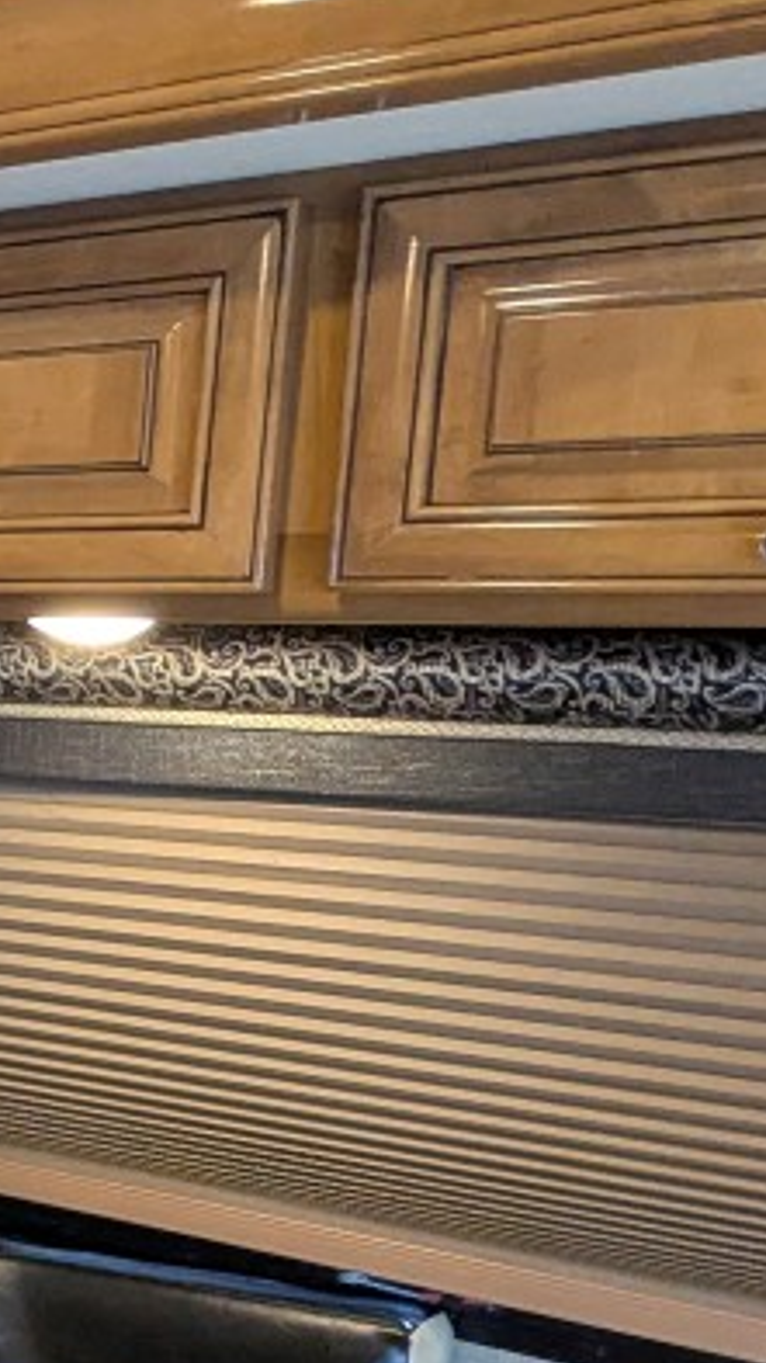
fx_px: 2239
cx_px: -941
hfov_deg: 14.5
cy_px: 947
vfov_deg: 33.4
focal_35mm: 62
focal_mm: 2.35
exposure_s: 1/64.6
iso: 446
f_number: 2.2
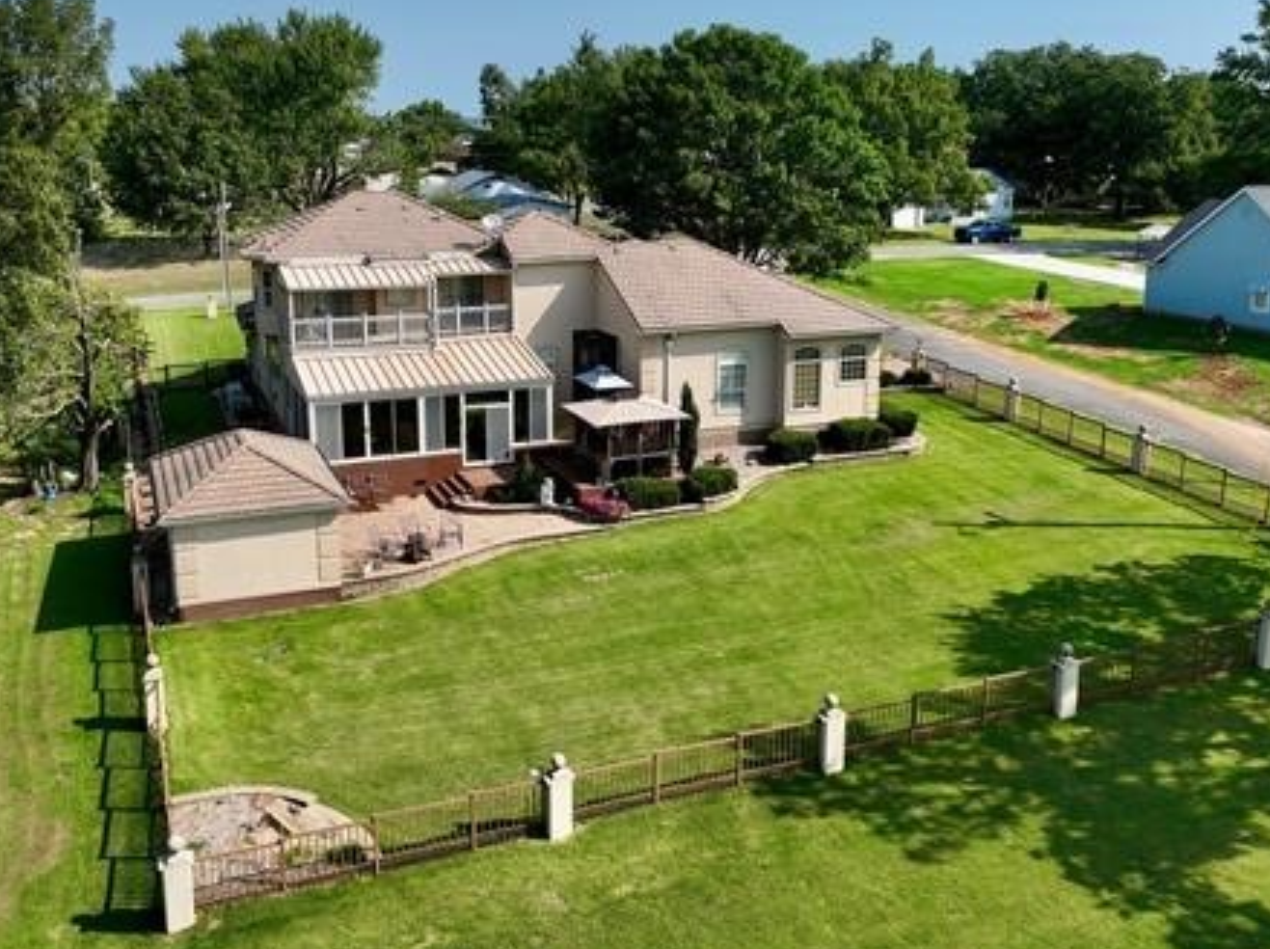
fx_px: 1282
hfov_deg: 52.7
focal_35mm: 35
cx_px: 610
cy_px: 386
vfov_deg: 40.5
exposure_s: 1/2000
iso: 120
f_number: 2.8
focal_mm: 12.29
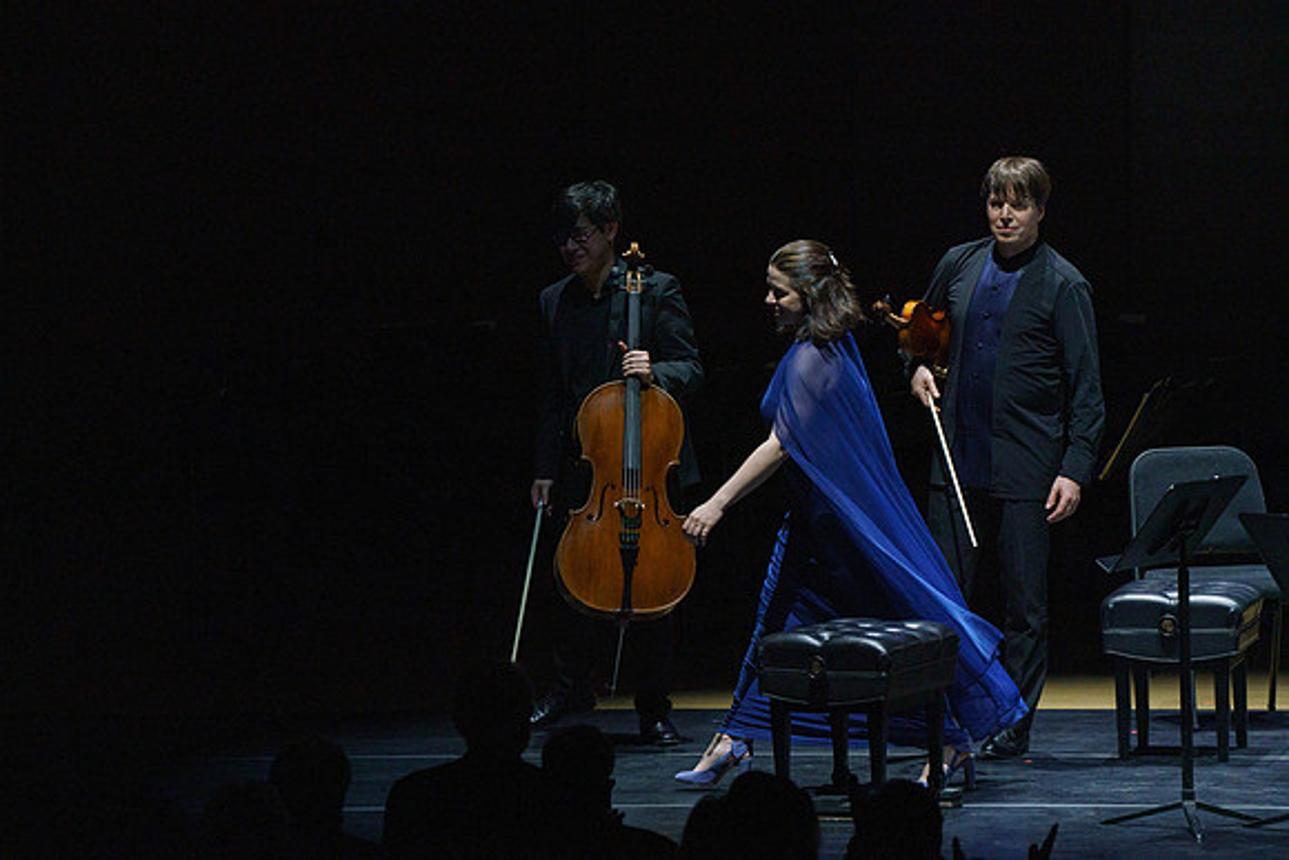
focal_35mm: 282
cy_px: 430
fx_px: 10099
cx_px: 644
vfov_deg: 4.9
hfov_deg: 7.3
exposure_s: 1/320
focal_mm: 282
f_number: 8
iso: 3200
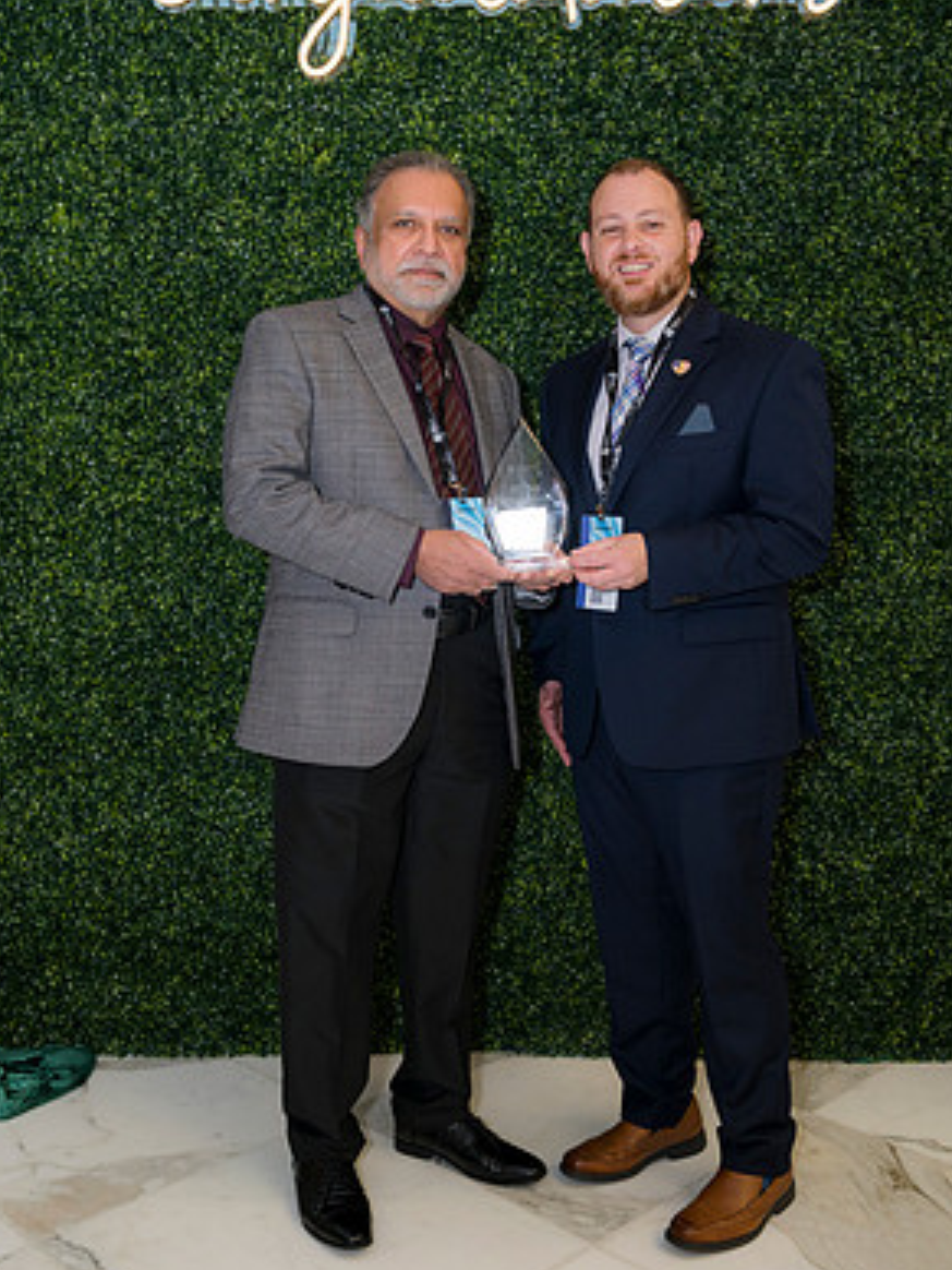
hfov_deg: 36.8
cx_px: 468
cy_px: 586
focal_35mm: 39
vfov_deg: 47.8
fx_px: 1430
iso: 400
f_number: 5
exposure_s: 1/160
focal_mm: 35
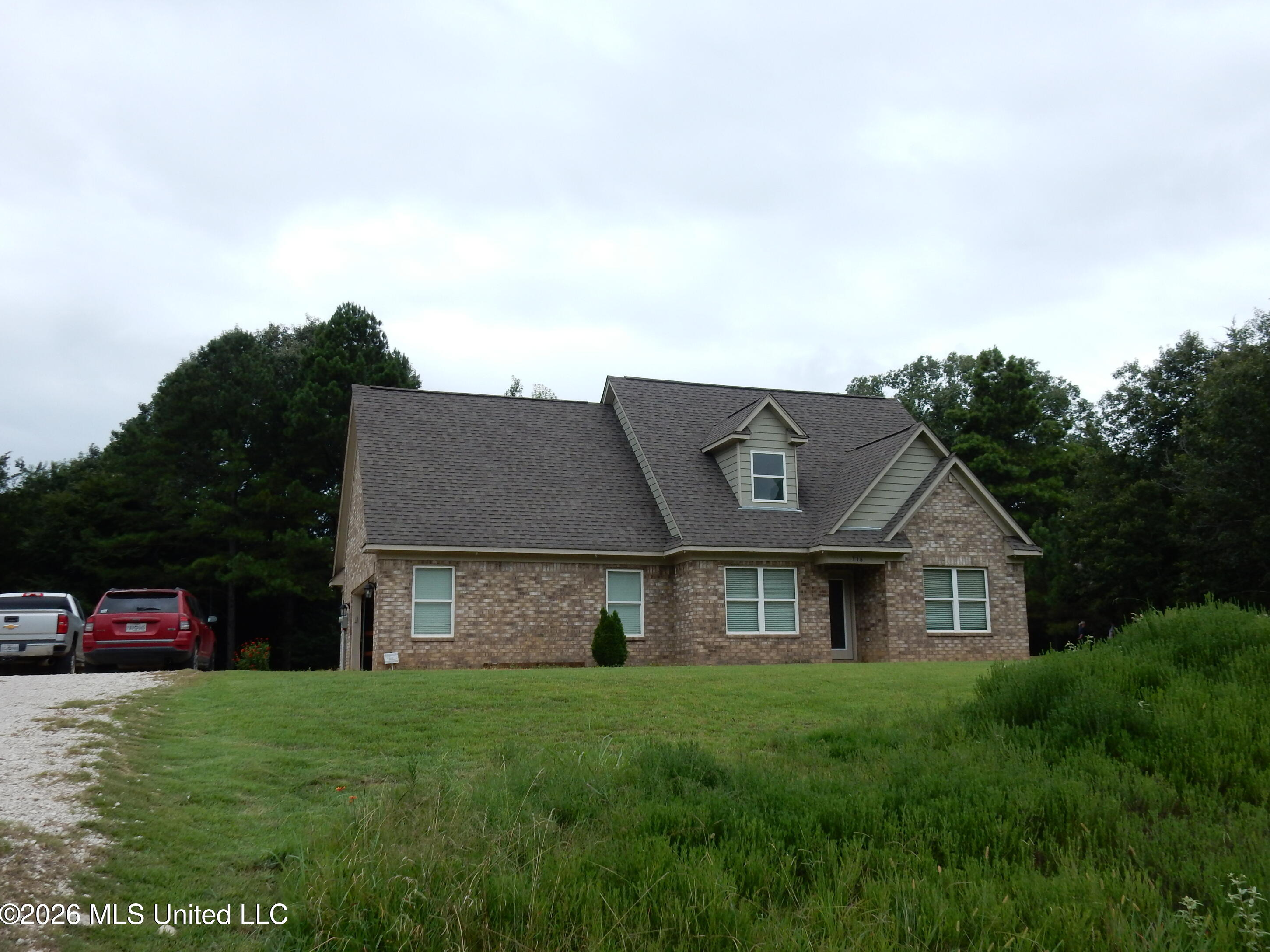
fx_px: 1137
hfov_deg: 58.3
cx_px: 653
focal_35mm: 31
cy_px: 467
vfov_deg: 45.4
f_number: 4
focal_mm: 5.4
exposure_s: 1/1000
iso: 125
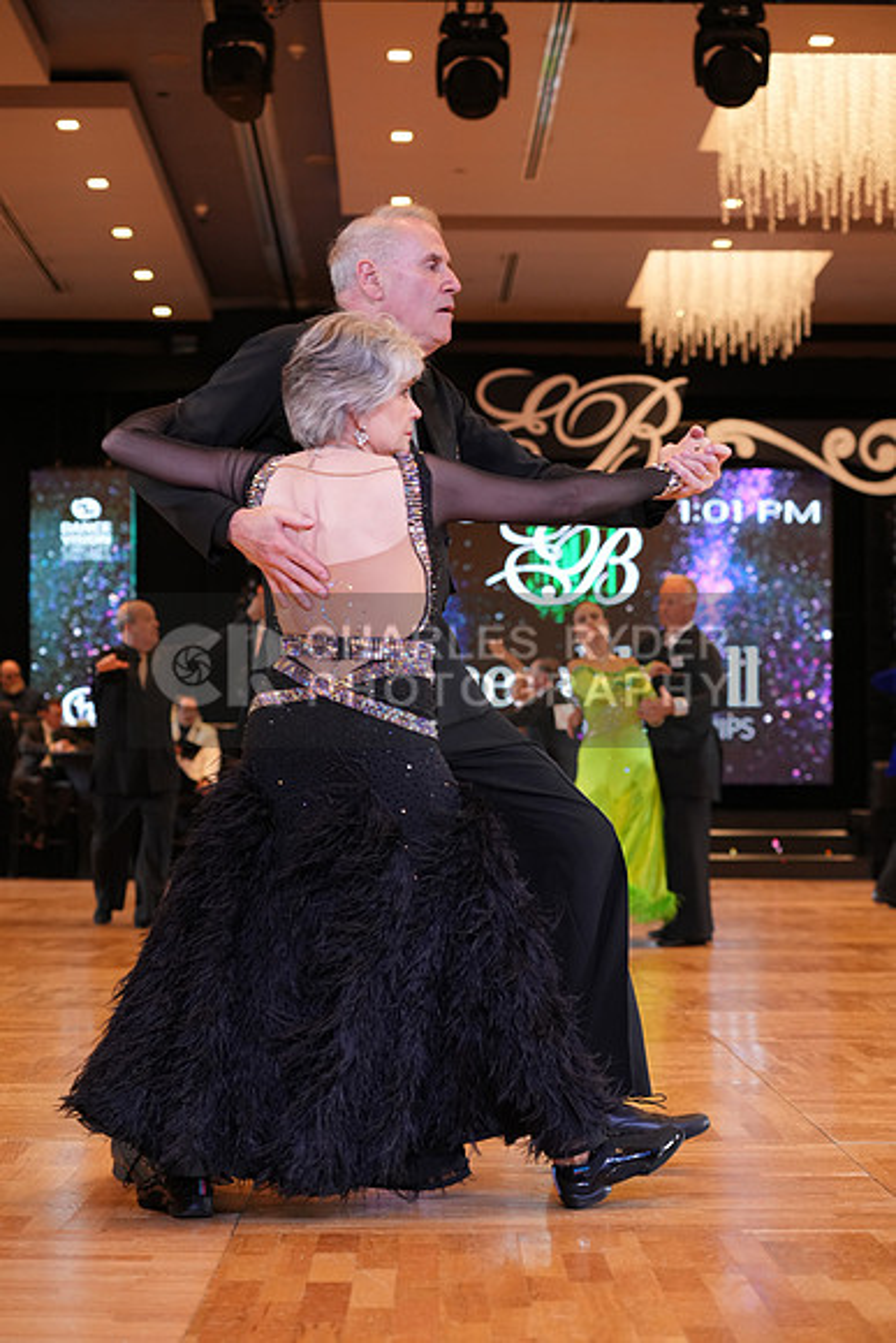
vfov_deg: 28.4
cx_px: 448
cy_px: 672
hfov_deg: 19.2
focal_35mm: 71
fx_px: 2649
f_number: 4
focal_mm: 71
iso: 1600
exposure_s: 1/200
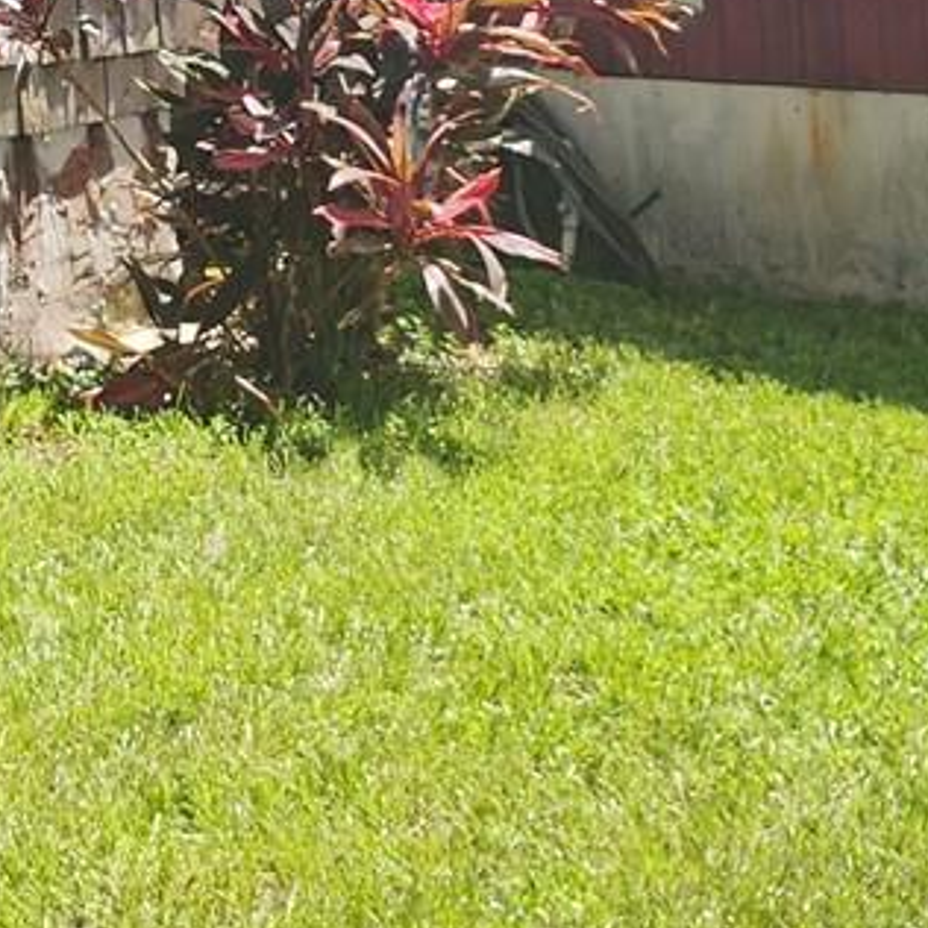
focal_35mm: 103
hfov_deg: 14.8
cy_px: -584
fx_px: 3124
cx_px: -743
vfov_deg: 15.2
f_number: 1.8
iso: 12
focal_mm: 6.4
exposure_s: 1/292
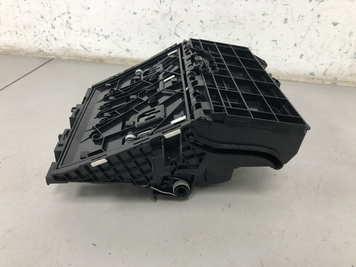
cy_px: 134
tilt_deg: -34.3
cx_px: 178
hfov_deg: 63.4
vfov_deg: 49.7
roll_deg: +1.0
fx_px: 288
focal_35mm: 28
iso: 40
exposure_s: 1/25
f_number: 1.8
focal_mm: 4
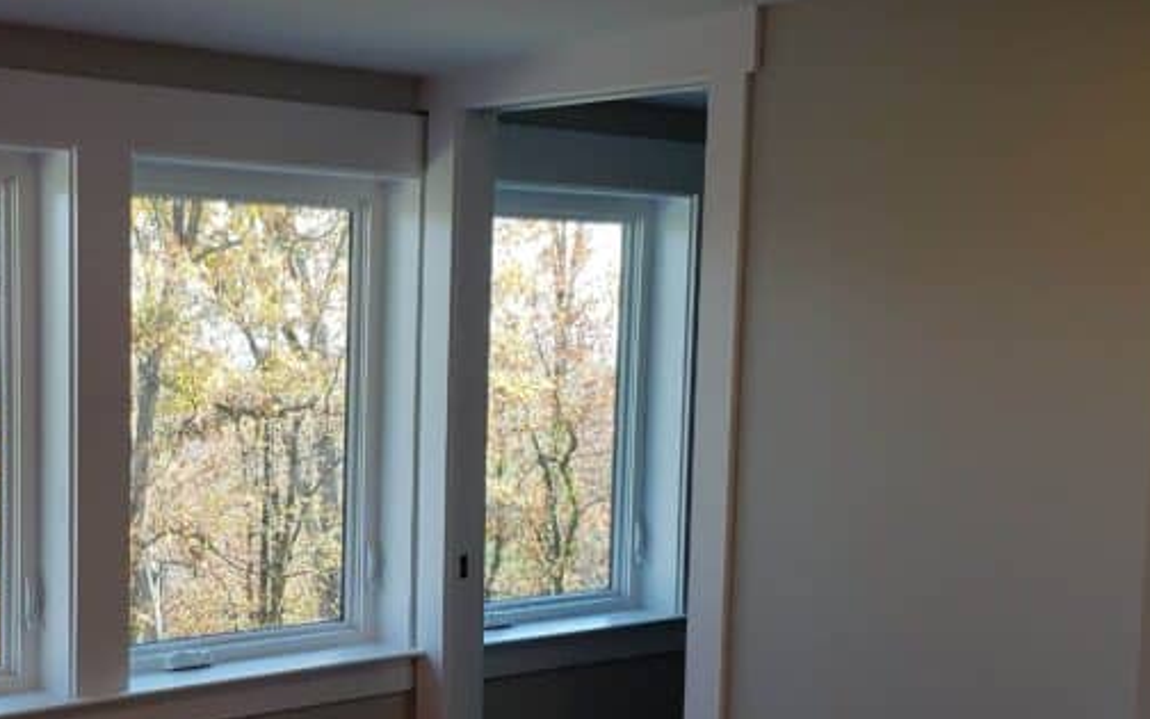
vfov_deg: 23.0
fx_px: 1755
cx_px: 265
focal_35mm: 56
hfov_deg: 35.3
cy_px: 504
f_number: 2.4
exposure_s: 1/120
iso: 64
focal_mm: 4.3
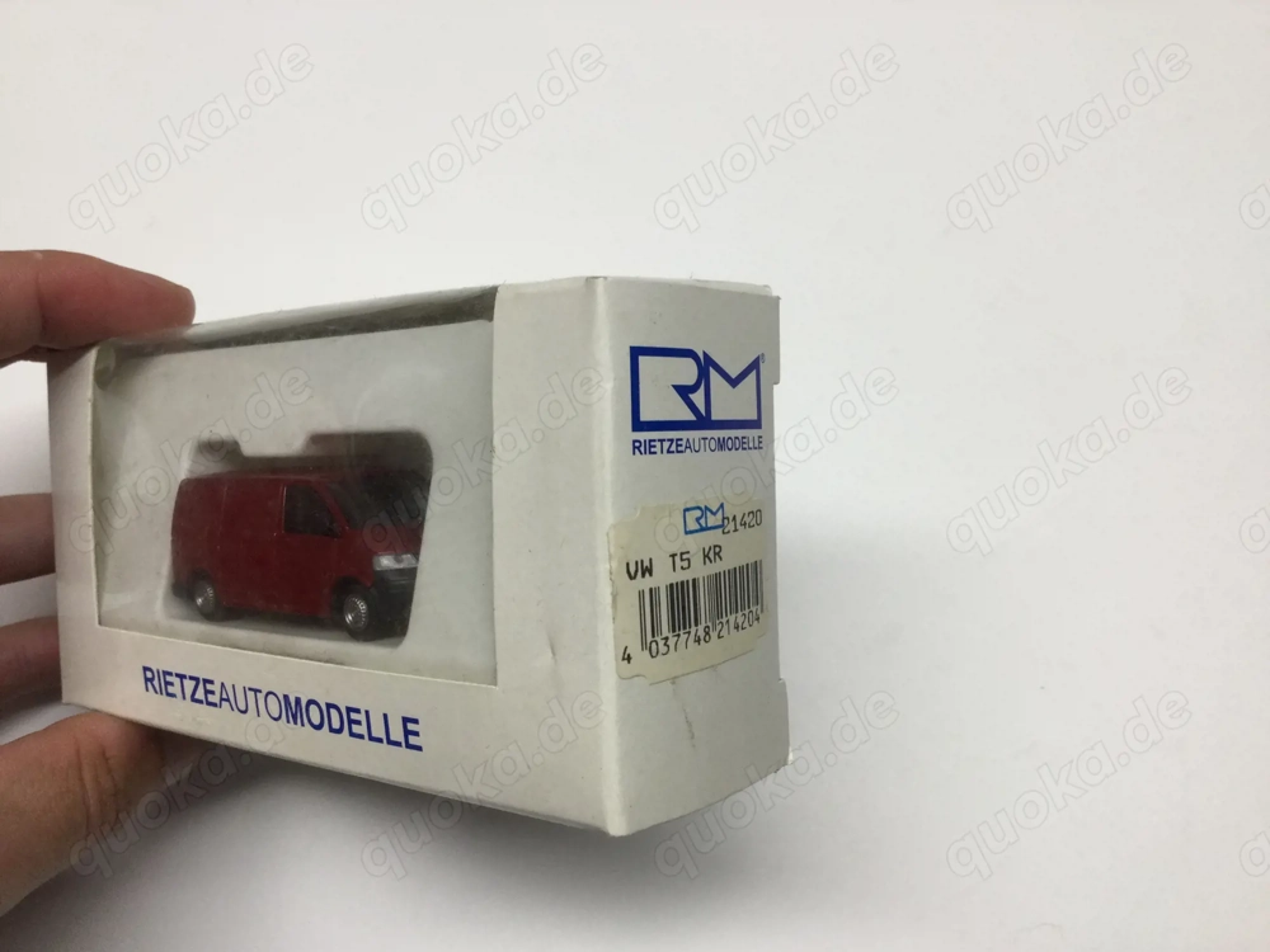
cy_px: 476
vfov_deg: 45.4
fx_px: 1137
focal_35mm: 31
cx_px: 635
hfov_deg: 58.4
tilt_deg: -72.5
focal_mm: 3.3
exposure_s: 1/33
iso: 25
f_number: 2.4
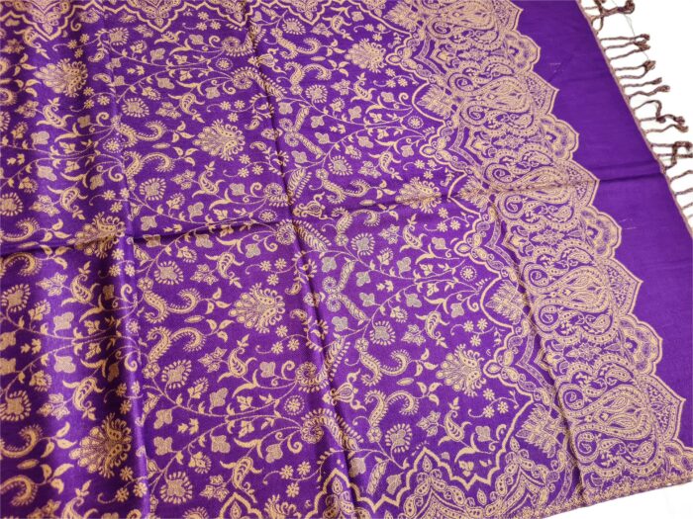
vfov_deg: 53.1
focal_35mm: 26
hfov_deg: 67.3
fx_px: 521
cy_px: 260
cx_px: 346
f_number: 1.8
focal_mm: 5.4
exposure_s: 1/60
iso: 200
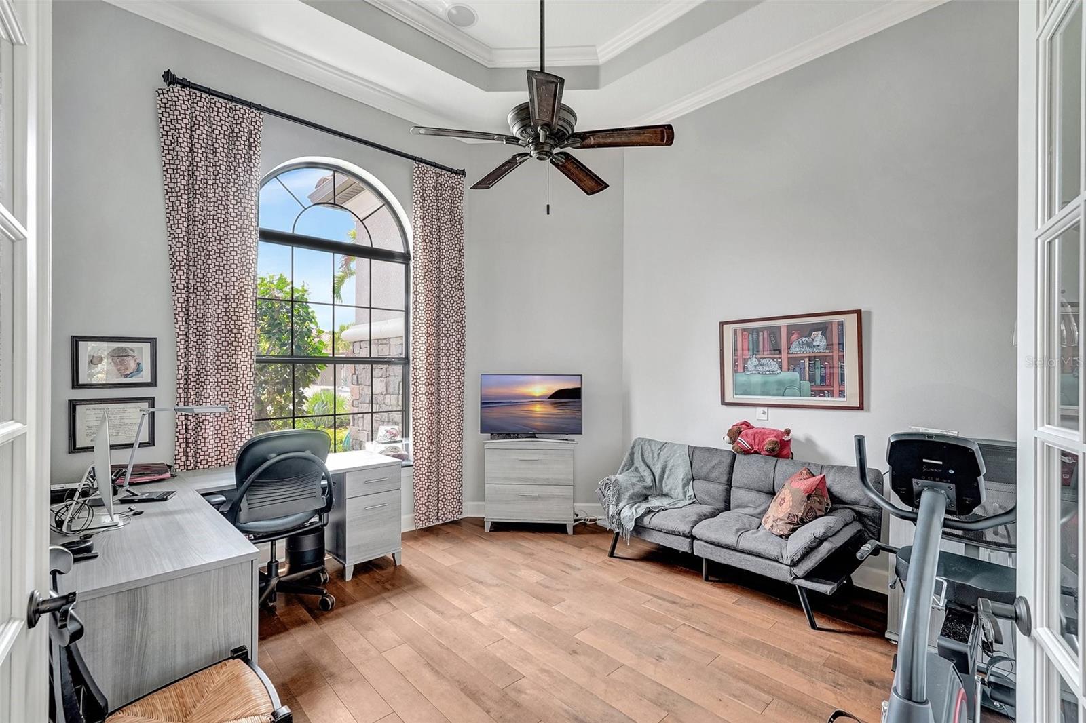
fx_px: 483
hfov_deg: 96.7
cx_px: 543
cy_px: 362
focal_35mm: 16
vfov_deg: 73.7
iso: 500
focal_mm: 16
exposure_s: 1/1.67
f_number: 8
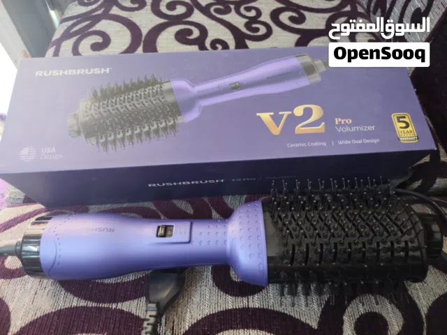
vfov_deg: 56.8
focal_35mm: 24
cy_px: 168
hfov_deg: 71.6
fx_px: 310
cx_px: 224
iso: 640
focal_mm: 5.24
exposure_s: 1/20
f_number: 1.7
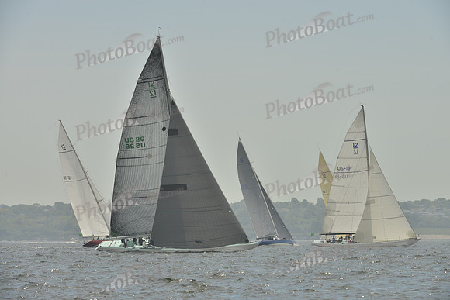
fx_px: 2500
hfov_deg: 10.3
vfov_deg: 6.9
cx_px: 225
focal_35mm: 200
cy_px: 150
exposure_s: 1/800
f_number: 11
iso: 280
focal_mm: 200
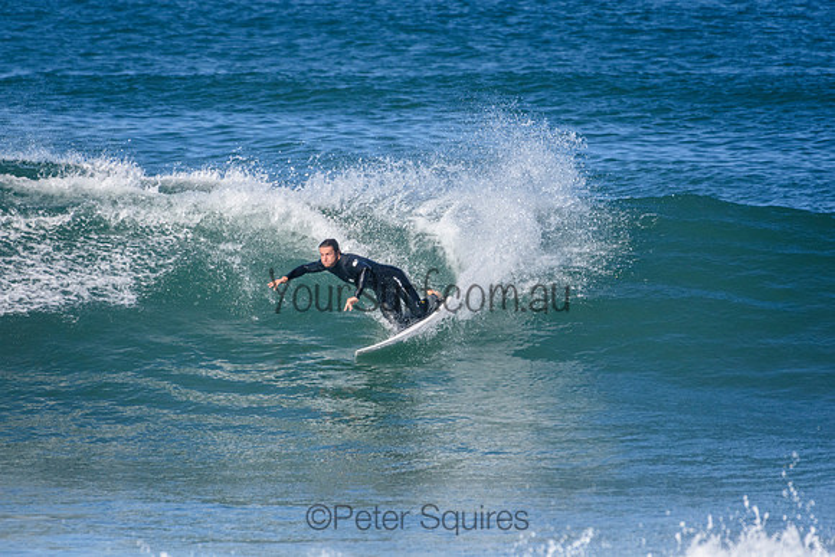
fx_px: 17401
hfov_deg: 2.7
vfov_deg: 1.8
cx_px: 418
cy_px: 278
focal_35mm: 750
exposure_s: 1/4000
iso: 720
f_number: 5.6
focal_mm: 500
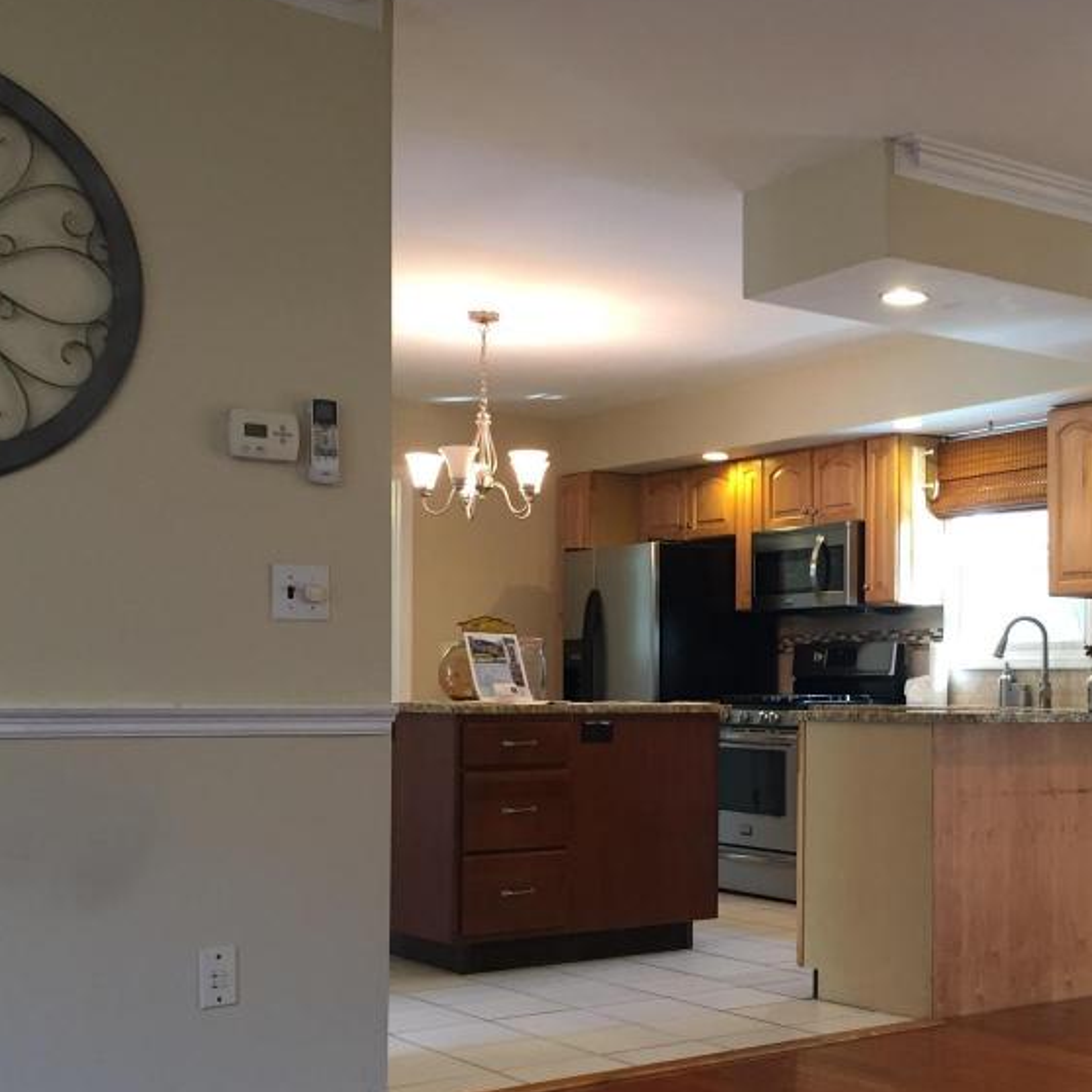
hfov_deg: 35.0
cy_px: 691
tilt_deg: +0.2
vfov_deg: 35.8
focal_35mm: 47
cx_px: 859
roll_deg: -1.4
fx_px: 1677
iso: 80
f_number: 2.2
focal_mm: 4.15
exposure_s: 1/30
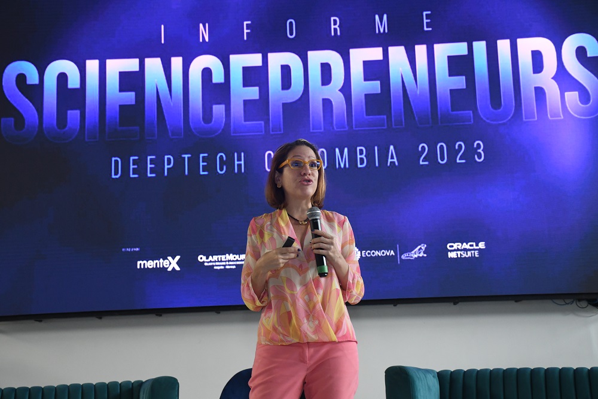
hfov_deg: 38.2
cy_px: 200
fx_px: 863
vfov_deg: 26.0
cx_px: 299
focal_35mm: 52
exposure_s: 1/200
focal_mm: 35
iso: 2000
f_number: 4.5
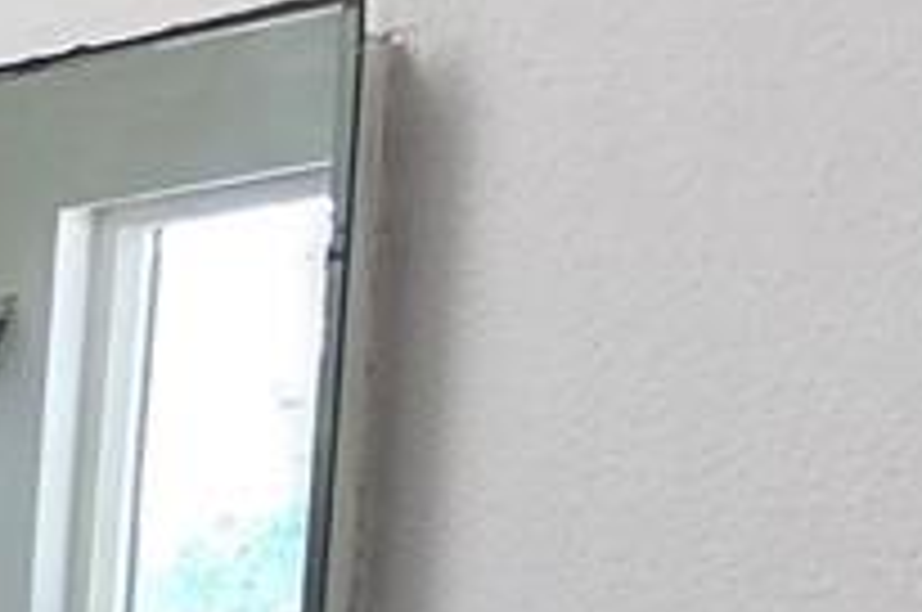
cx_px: -1817
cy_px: 2394
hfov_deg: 9.0
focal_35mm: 187
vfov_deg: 6.2
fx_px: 4782
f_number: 1.8
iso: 100
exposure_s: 1/120
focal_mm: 5.4
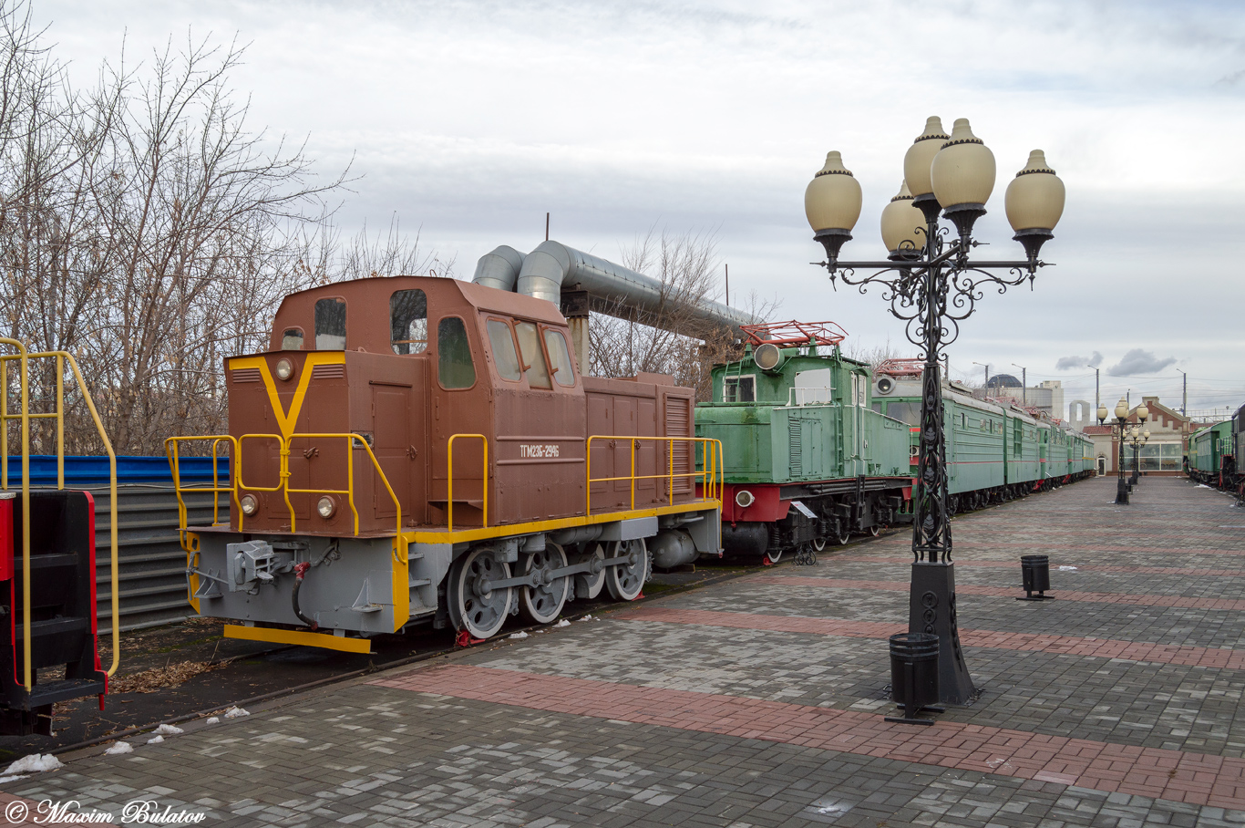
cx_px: 622
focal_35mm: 28
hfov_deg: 64.6
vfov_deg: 45.6
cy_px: 414
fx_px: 985
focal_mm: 19
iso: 200
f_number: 6.3
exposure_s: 1/250
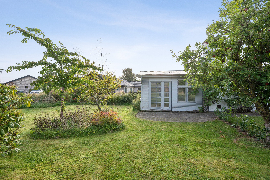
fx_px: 135
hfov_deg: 90.0
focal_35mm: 18
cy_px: 90
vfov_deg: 67.4
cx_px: 135
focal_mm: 18
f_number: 6.3
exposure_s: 1/125
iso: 100
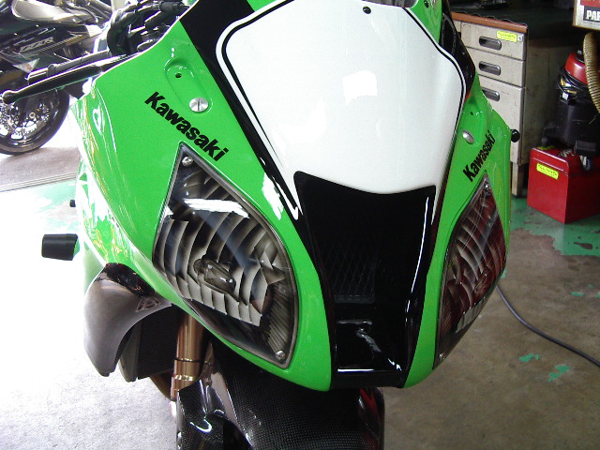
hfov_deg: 49.0
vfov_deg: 37.7
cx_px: 300
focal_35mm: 38
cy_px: 225
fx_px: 659
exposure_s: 1/15
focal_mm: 5.8
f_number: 2.6
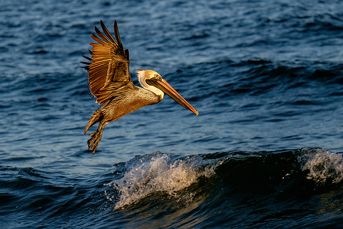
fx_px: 4469
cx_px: 142
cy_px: 150
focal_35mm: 469
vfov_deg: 2.9
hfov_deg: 4.4
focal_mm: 200
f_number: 5.6
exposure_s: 1/1000
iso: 200
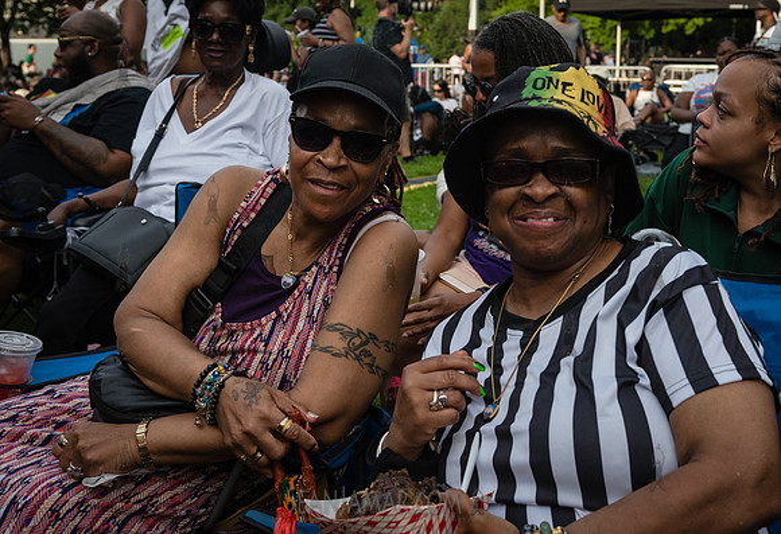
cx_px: 453
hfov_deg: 43.4
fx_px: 979
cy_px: 243
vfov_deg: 30.5
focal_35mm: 45
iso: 1000
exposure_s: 1/2000
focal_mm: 35
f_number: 5
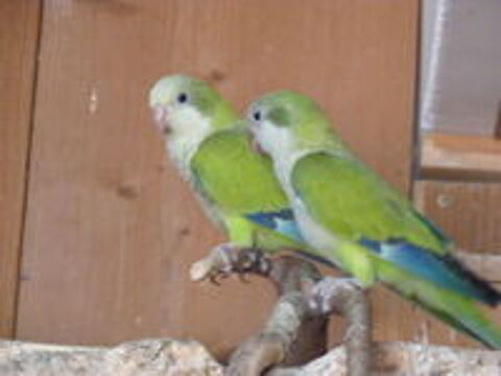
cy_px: 188
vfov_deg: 6.4
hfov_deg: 8.5
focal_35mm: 232
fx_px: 3358
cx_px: 250
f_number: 3.7
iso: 800
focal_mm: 41.2
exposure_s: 1/40
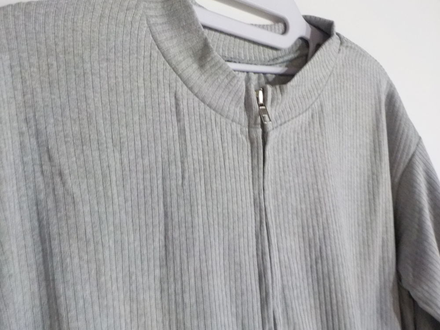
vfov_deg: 46.8
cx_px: 220
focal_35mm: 30
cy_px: 165
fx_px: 381
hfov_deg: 60.0
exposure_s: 1/8
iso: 800
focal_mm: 4.1
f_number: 3.3
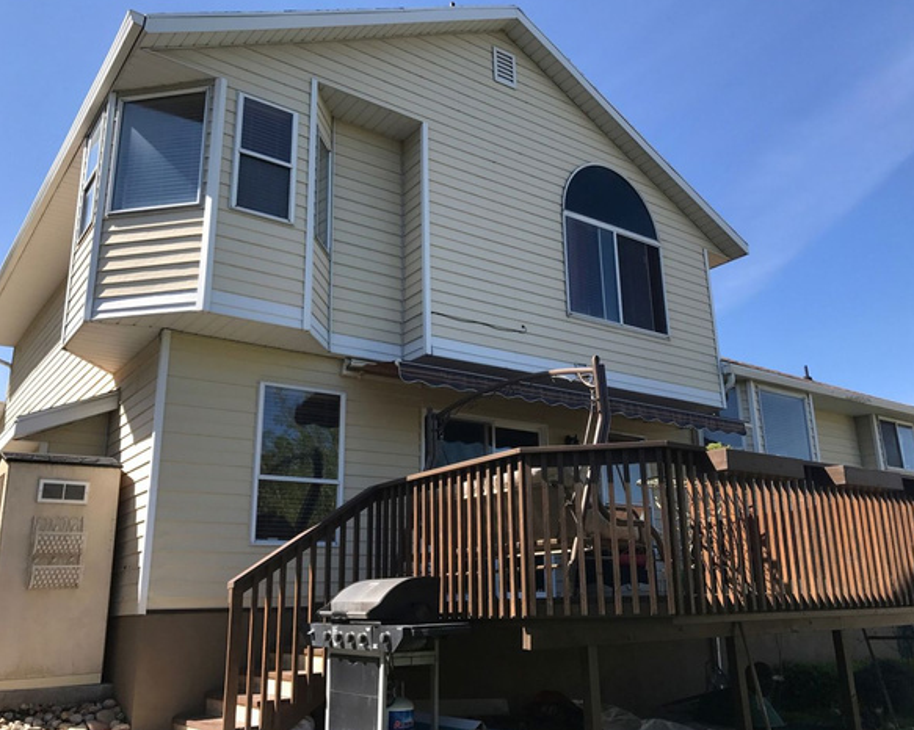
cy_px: 365
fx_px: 811
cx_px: 473
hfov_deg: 58.8
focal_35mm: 30
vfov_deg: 48.5
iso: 20
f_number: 1.8
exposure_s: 1/1064
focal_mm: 3.99
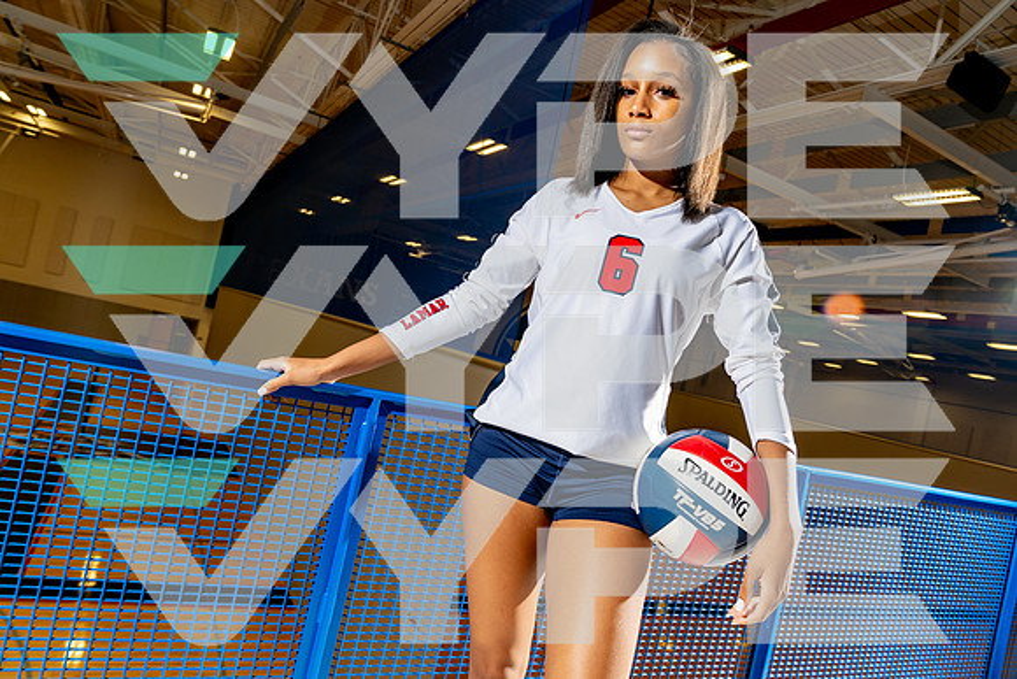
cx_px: 508
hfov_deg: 73.7
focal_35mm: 24
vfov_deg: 53.2
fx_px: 678
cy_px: 340
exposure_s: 1/250
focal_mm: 24
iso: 250
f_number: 5.6
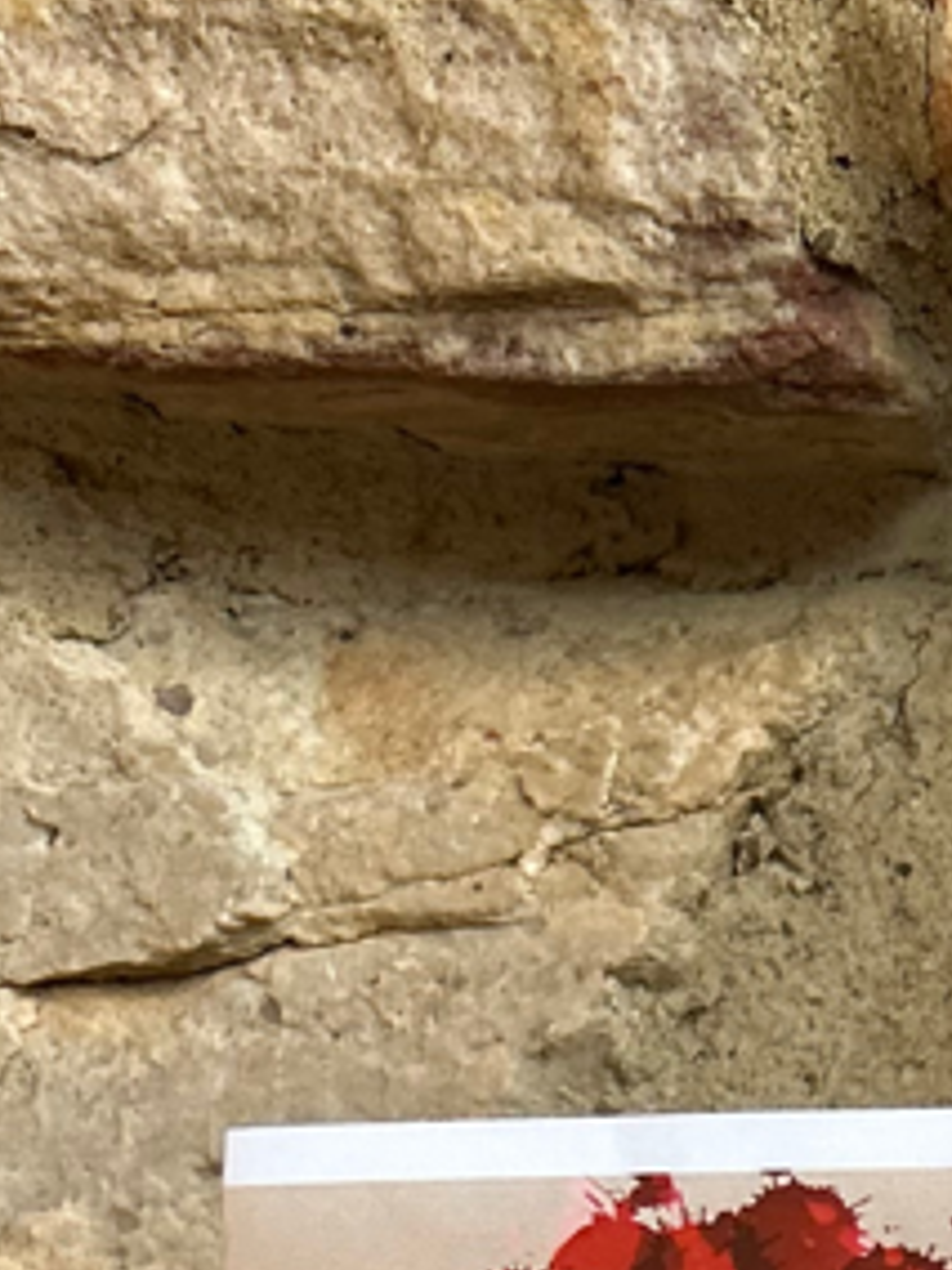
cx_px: 1971
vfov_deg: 16.2
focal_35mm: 110
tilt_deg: -6.3
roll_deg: +1.6
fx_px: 4034
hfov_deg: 11.9
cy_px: 1941
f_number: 1.5
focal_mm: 5.7
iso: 100
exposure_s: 1/60
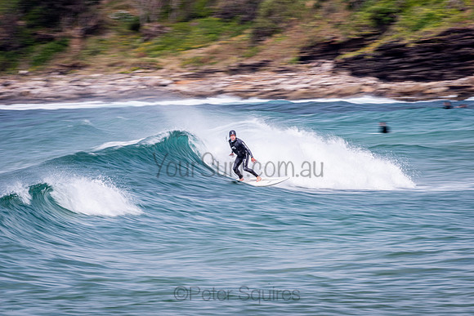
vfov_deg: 2.8
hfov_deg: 4.1
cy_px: 158
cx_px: 237
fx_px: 6585
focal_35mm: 500
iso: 64
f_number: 20
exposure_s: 1/25
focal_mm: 500
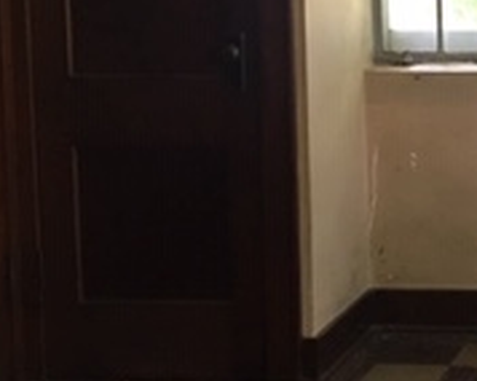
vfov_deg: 15.0
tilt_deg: -5.1
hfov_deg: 17.5
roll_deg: -0.4
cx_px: 646
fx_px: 1438
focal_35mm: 102
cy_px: 107
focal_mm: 4.15
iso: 64
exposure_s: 1/15
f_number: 2.2
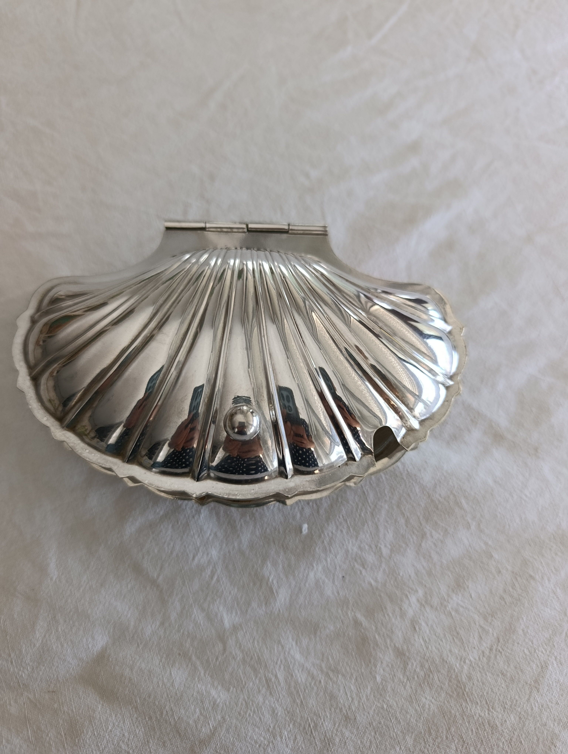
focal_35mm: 23
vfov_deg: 73.8
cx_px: 284
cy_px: 377
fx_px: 502
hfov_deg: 59.0
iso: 644
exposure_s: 1/100
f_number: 1.65
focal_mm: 6.11
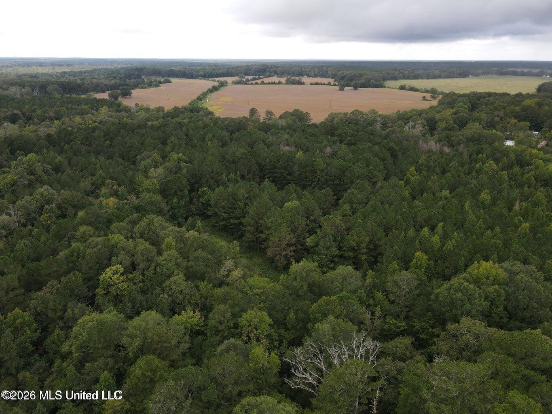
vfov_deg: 56.8
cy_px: 207
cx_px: 276
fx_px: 383
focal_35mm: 24
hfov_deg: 71.6
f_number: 2.8
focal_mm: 4.5
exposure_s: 1/160
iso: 100
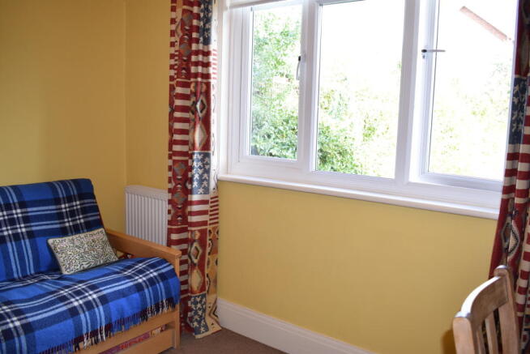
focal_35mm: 30
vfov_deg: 43.7
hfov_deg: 61.9
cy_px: 177
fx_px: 442
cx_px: 265
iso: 800
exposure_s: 1/100
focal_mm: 20
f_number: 5
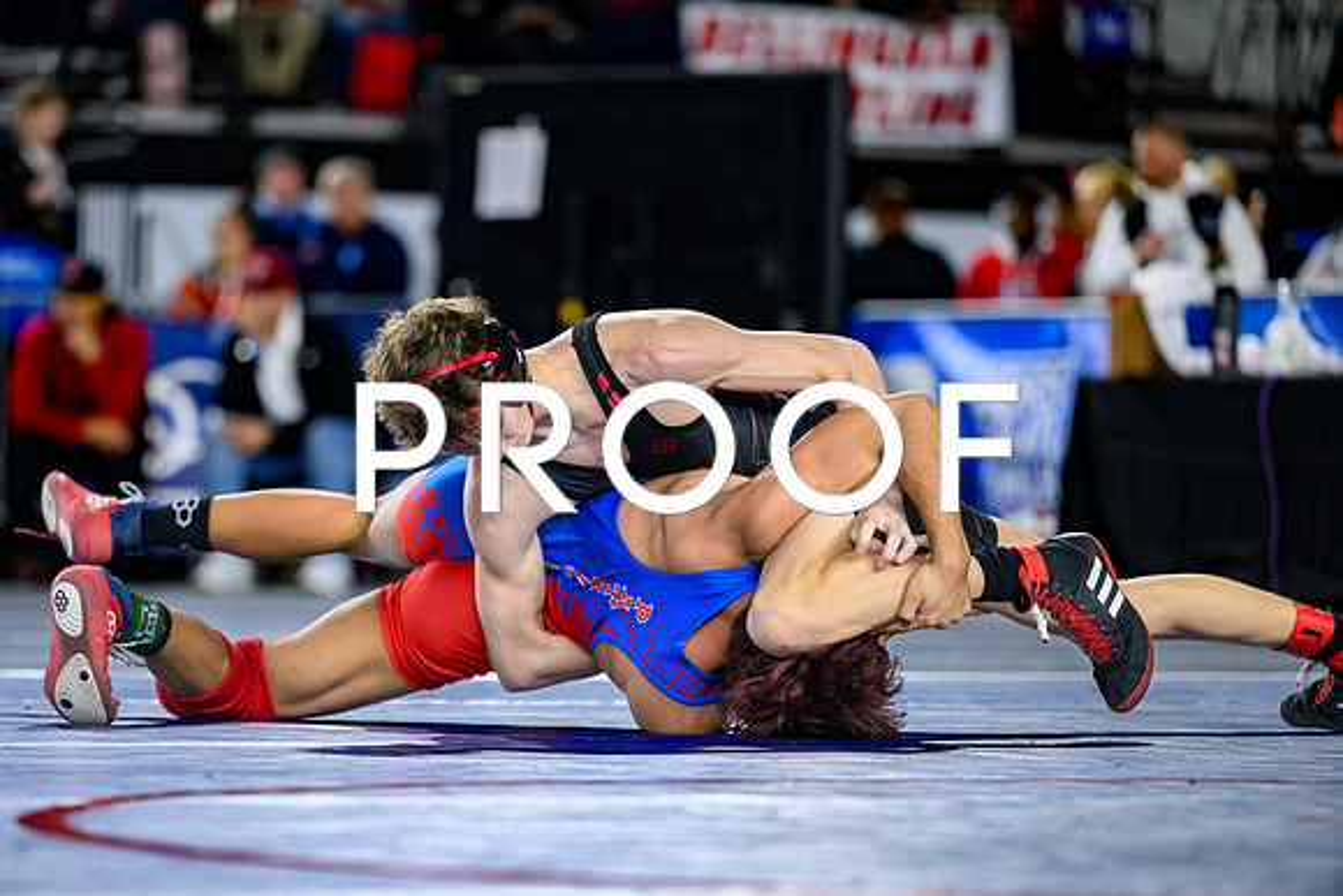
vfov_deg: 6.9
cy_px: 550
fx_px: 7471
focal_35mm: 200
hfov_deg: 10.3
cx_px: 507
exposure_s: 1/800
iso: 2000
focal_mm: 160
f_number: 2.8
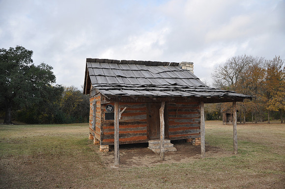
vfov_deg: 47.8
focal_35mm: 27
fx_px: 213
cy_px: 94
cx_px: 142
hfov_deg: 67.5
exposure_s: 1/200
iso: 200
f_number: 4
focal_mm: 18
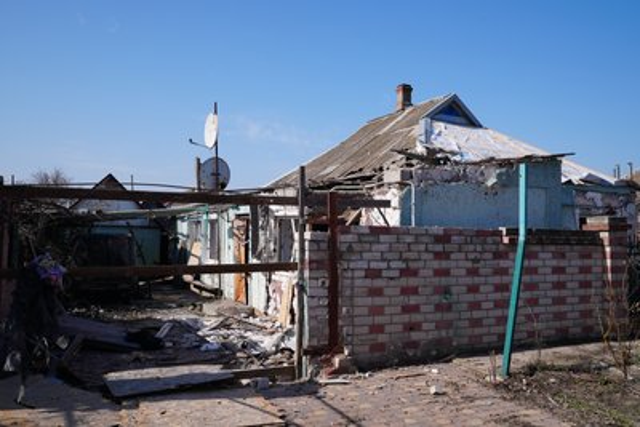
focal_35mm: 30
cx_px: 320
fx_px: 533
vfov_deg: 43.6
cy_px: 214
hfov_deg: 61.9
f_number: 10
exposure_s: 1/160
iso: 80
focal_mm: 30
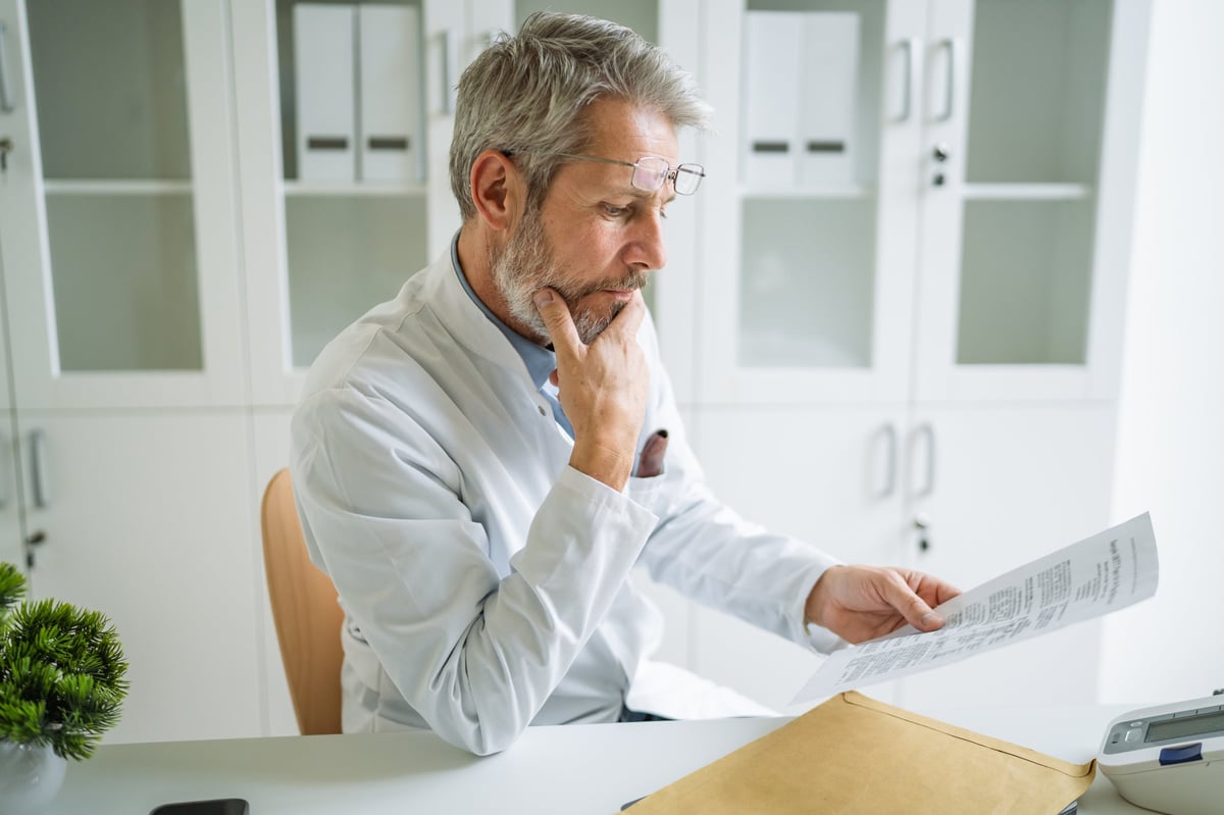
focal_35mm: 35
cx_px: 612
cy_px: 408
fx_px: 1189
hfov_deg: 54.5
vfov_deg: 37.8
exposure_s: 1/640
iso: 800
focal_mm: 35
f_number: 1.6
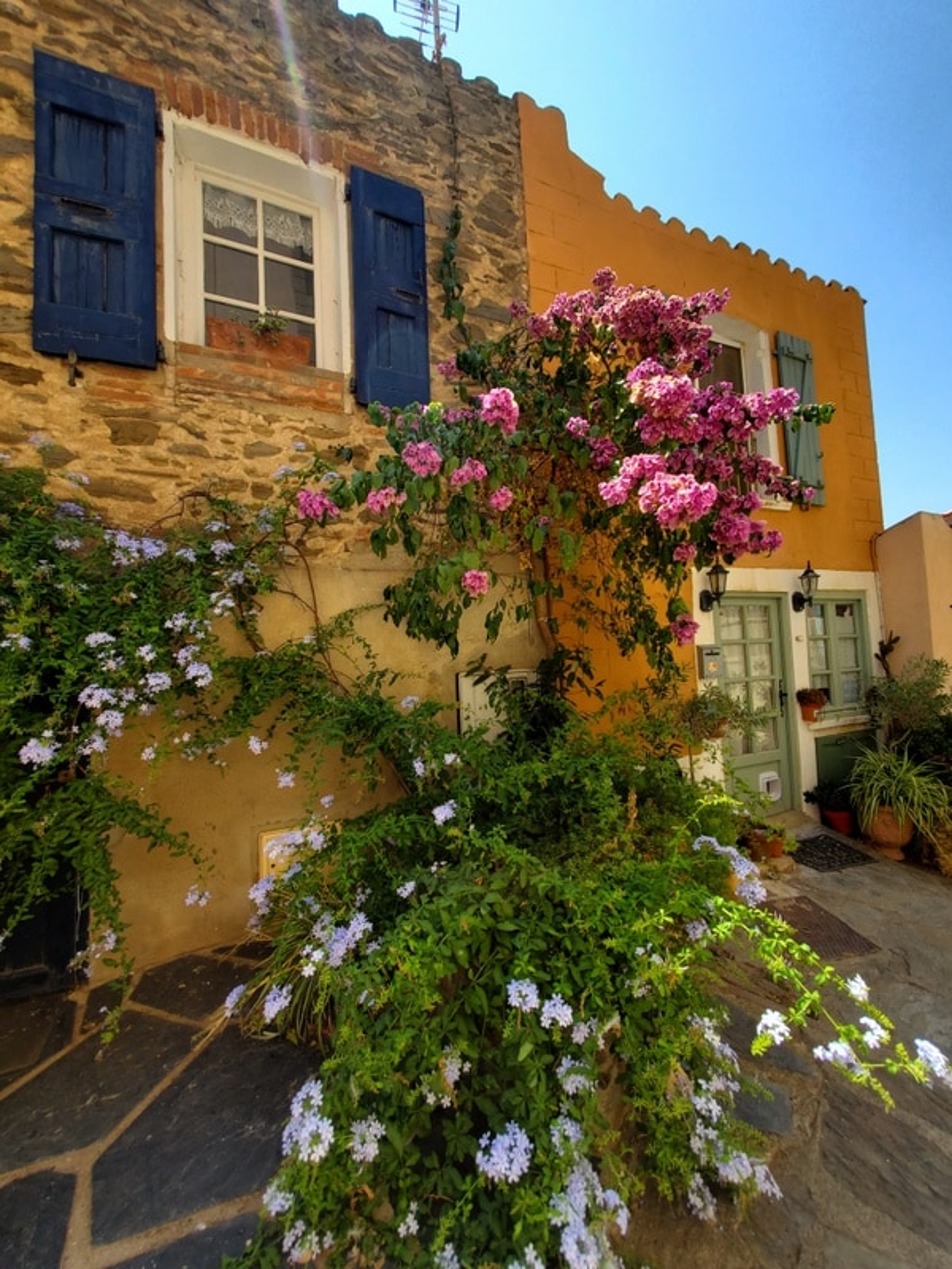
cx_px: 476
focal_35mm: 13
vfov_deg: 106.2
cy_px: 634
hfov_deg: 89.9
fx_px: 477
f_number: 2.2
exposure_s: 1/593
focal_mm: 1.8
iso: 50
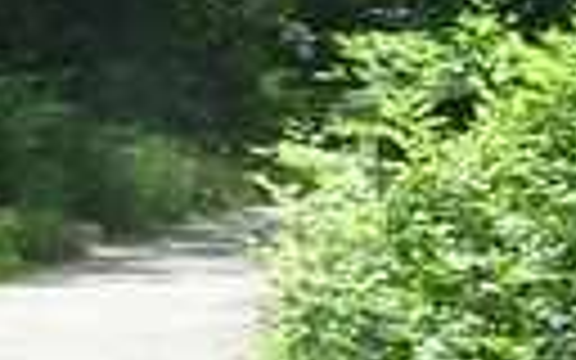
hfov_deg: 13.8
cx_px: 207
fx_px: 2370
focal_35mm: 151
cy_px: 63
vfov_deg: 8.7
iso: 50
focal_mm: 6.3
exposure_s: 1/373
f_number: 2.9
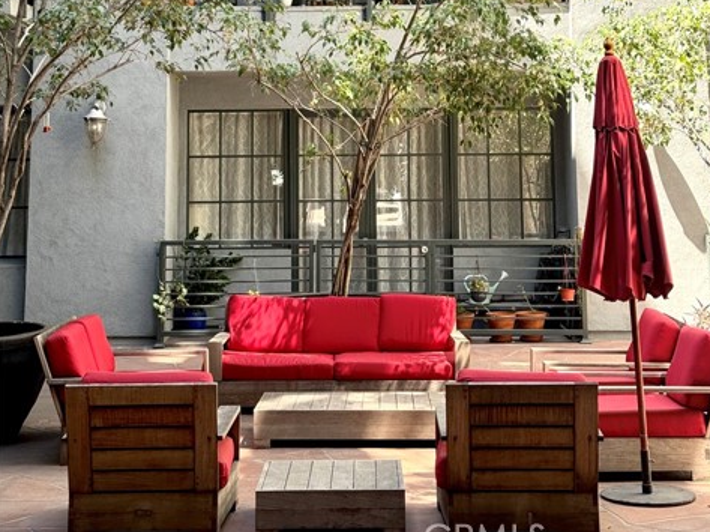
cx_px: 357
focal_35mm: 65
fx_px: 1332
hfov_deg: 29.8
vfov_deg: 22.1
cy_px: 78
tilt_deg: +1.4
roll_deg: +1.3
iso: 64
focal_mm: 6.76
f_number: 1.78
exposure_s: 1/292
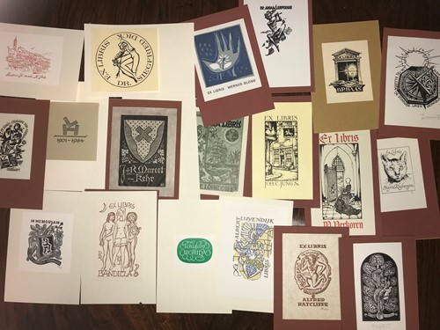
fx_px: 356
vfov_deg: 49.7
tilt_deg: -87.6
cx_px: 220
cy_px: 165
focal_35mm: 28
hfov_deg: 63.4
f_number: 1.8
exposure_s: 1/78
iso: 20
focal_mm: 3.99
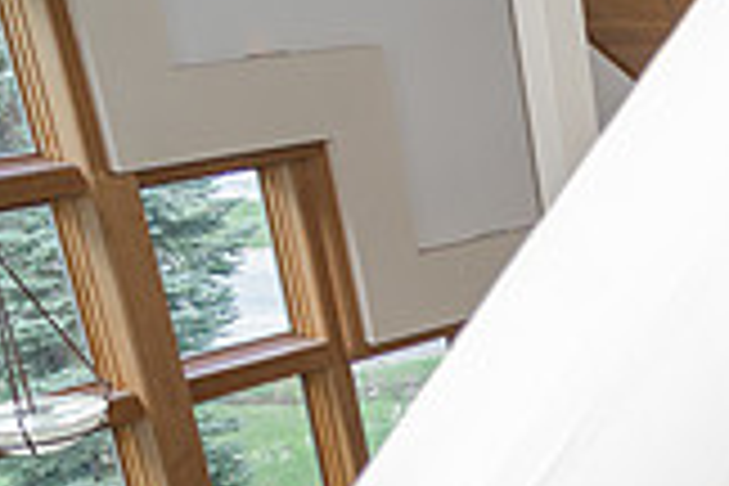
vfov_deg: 14.4
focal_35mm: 86
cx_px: 1004
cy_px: 812
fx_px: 1741
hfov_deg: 21.0
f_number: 4
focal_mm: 24
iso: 640
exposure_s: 1/200
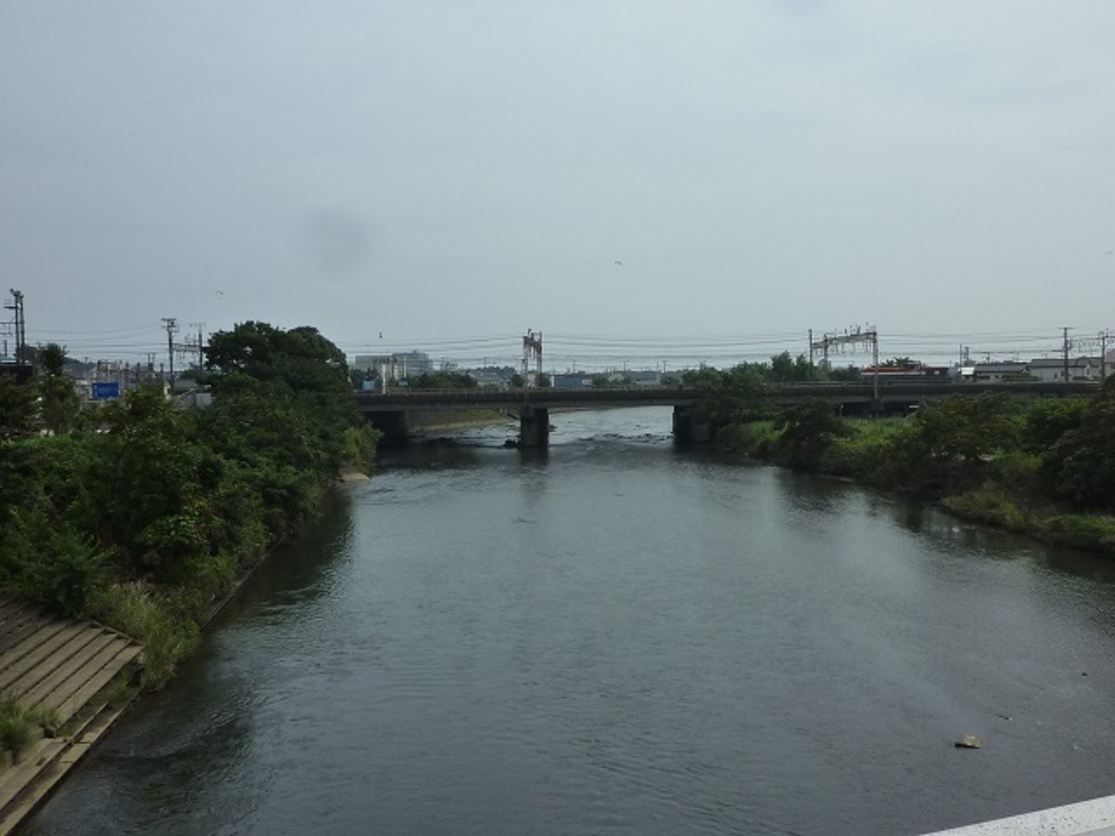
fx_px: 1160
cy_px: 418
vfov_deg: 39.7
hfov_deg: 51.4
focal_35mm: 36
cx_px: 558
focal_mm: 4.4
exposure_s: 1/800
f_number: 5.6
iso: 125
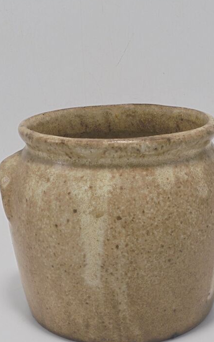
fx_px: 625
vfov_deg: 30.5
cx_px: 121
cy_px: 214
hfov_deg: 19.4
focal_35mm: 67
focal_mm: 8.9
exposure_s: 1/50
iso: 100
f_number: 4.8
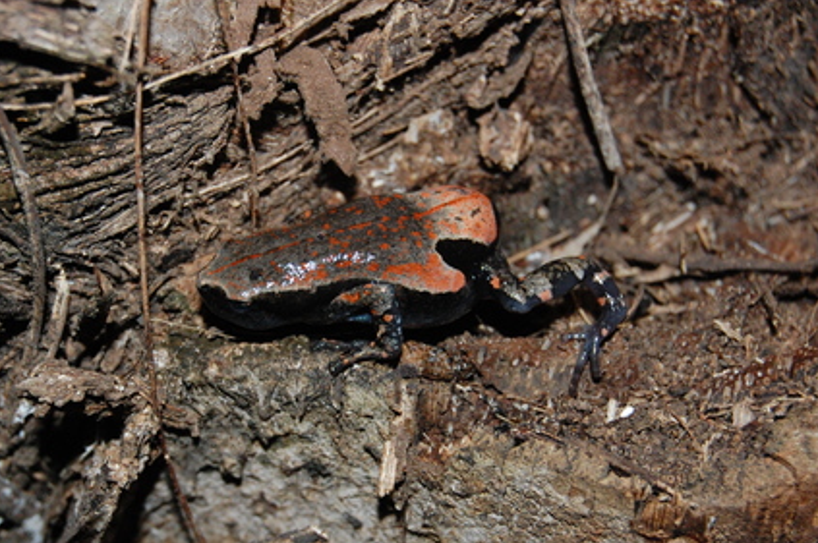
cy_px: 294
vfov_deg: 14.0
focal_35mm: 98
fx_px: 2215
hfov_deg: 20.9
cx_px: 352
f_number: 10
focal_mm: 55
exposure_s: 1/125
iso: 1600
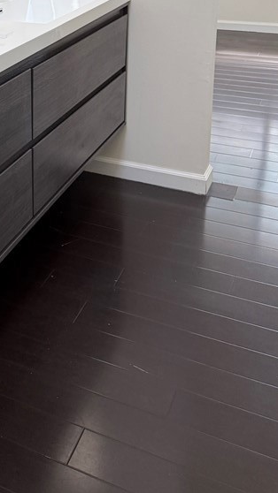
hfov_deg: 23.0
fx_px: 629
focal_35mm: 48
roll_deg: +2.3
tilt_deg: -15.1
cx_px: -50
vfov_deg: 39.9
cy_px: 56
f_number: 1.78
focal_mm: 6.76
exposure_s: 1/60
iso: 200
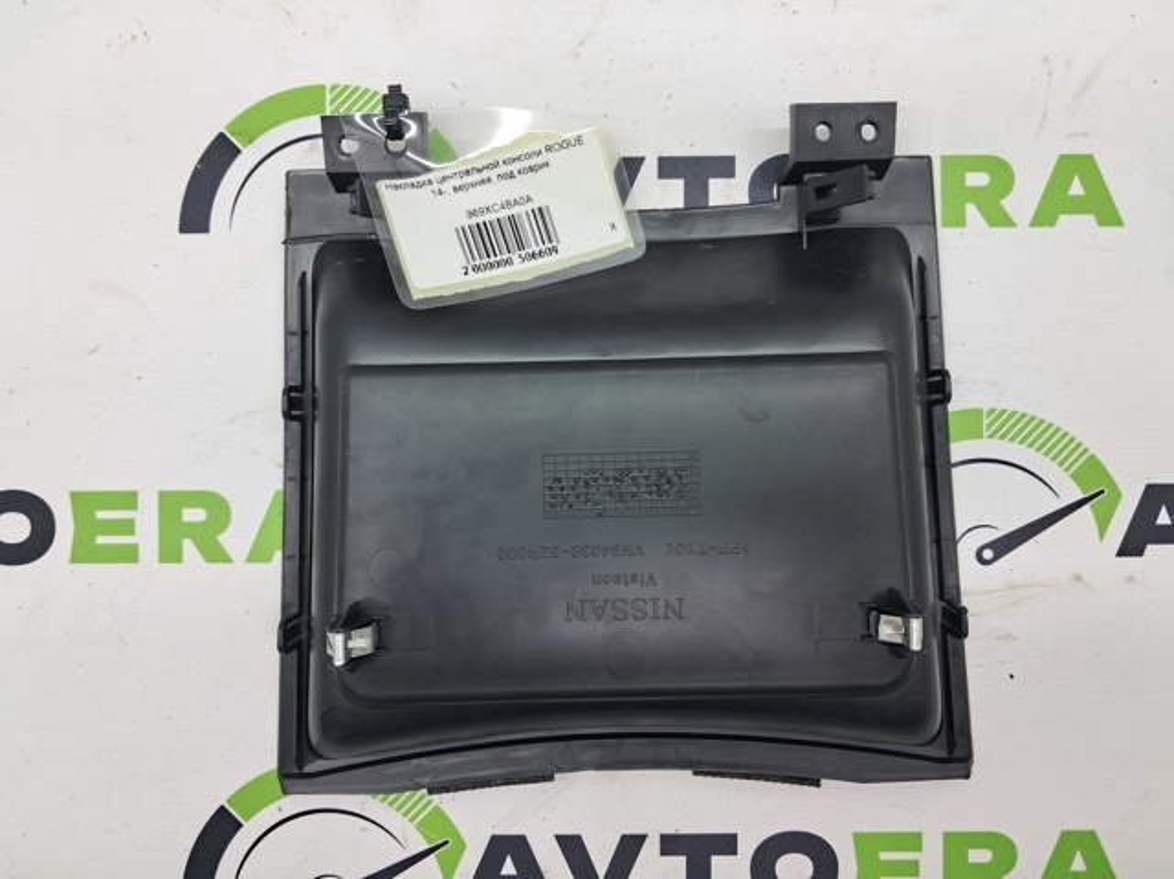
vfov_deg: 51.3
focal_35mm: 27
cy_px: 440
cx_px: 587
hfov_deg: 65.4
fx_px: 915
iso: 50
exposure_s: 1/60
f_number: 1.8
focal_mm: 4
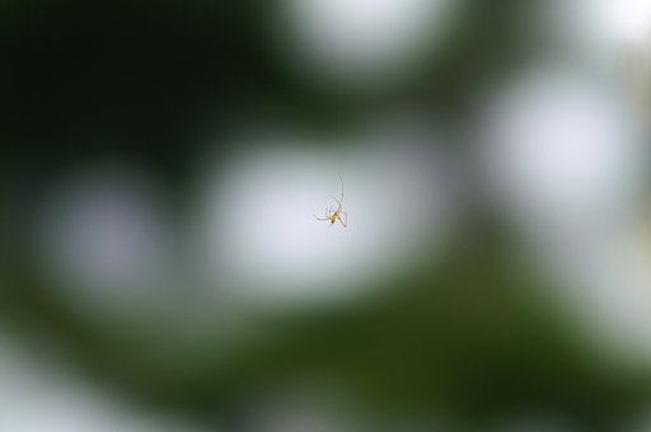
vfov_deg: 6.8
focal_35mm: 202
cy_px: 216
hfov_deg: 10.2
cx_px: 326
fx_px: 3657
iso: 160
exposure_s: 1/90
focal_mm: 135
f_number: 4.5
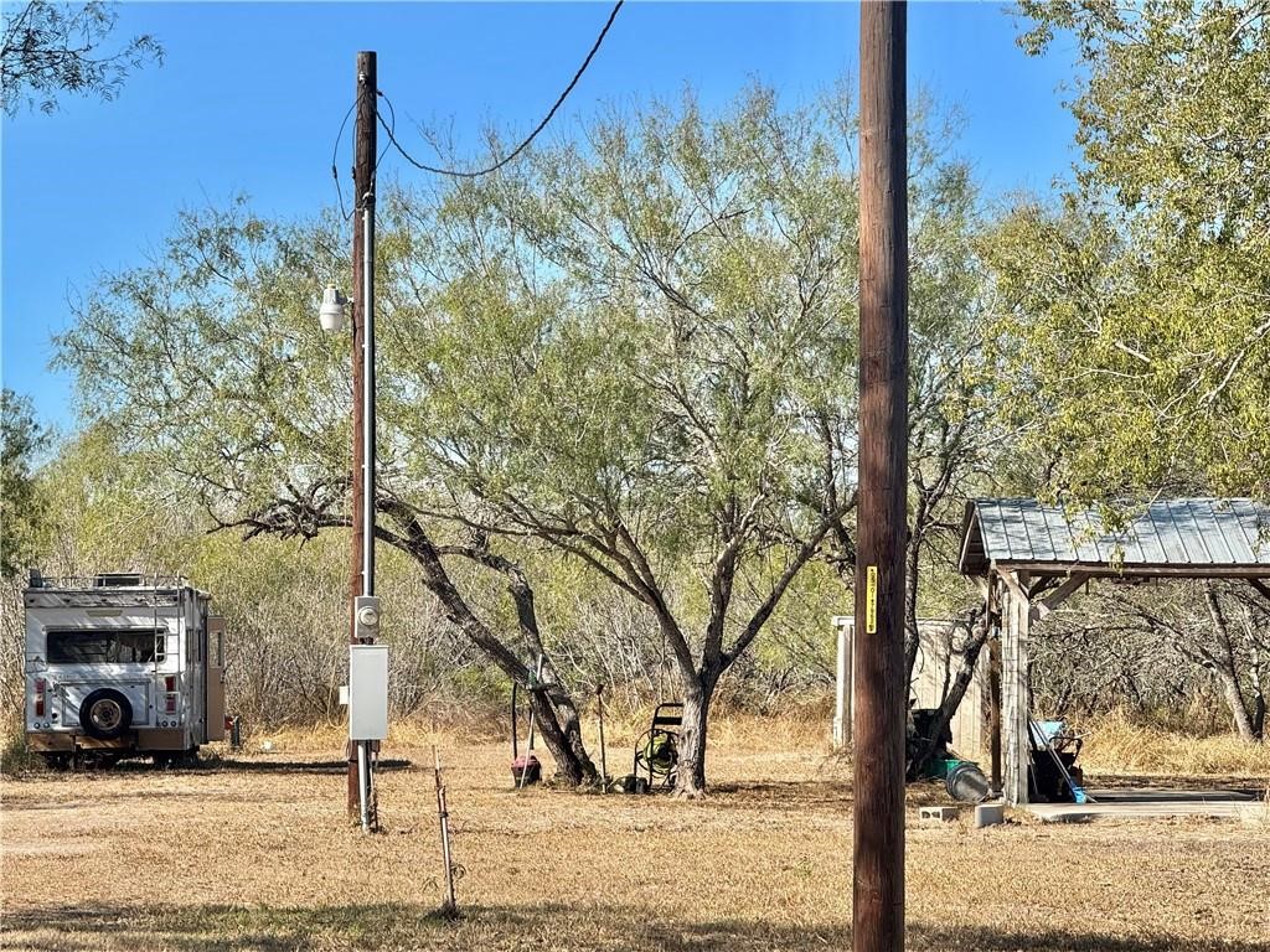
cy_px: 476
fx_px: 4403
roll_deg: -0.3
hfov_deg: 16.4
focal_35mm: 120
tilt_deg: +2.5
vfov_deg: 12.3
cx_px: 635
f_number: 2.8
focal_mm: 15.66
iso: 50
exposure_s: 1/951
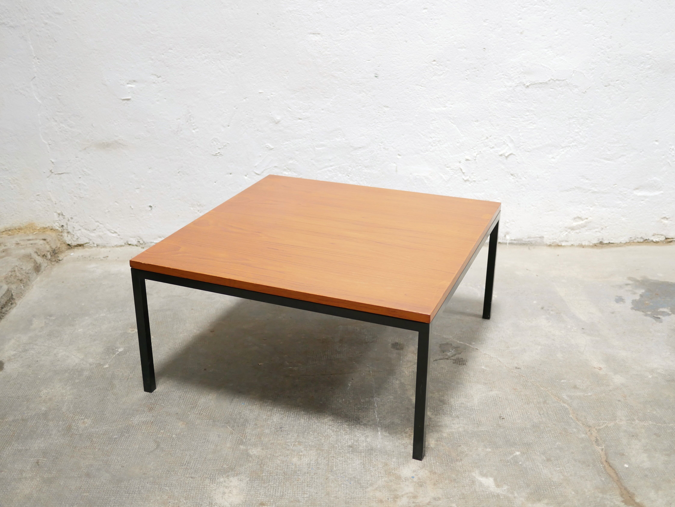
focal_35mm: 40
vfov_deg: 36.0
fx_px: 780
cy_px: 254
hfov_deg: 46.8
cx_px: 338
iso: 500
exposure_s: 1/60
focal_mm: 20
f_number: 1.7
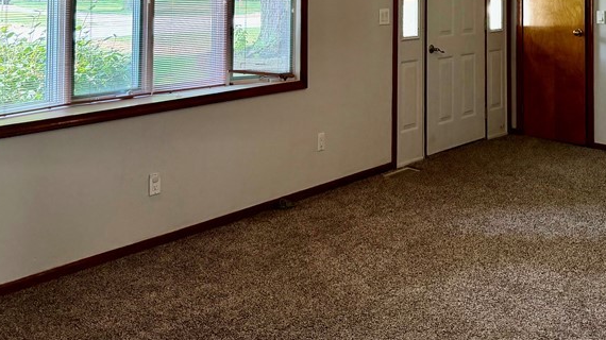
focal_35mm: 47
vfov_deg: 23.6
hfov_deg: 43.5
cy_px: -49
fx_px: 755
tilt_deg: -1.0
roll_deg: +0.4
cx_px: 363
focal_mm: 6.76
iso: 250
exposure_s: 1/120
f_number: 1.78
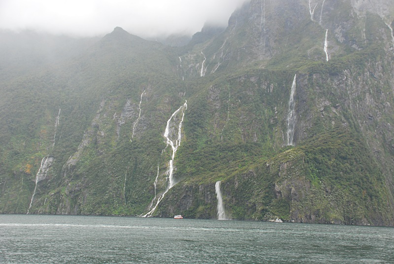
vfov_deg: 32.0
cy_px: 132
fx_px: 460
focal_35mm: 42
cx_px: 197
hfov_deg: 46.3
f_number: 6.3
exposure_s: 1/100
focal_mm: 28
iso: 400
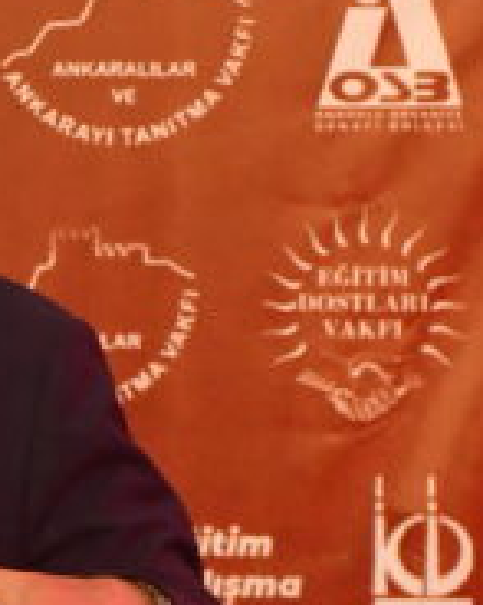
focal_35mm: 324
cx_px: -177
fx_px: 5794
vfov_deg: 6.0
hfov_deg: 4.7
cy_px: 243
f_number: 2.8
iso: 2000
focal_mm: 55
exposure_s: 1/250
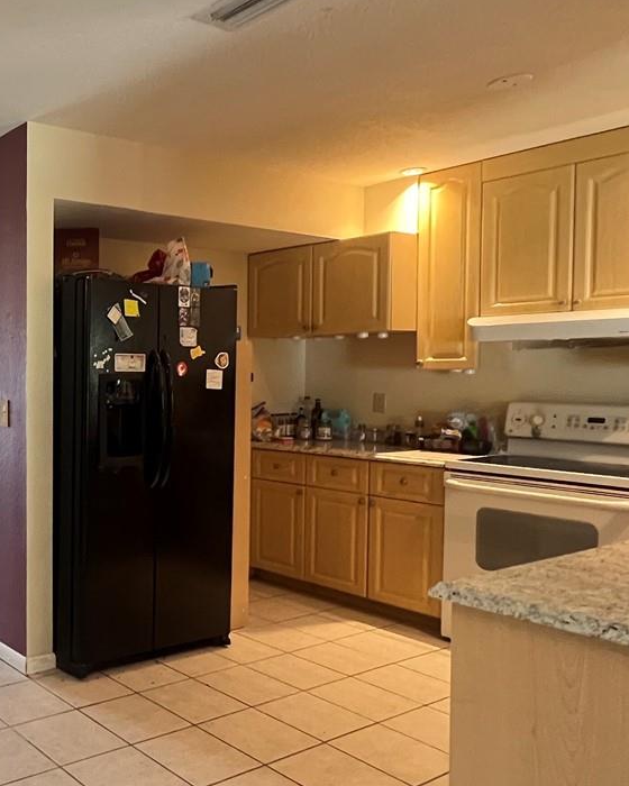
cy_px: 400
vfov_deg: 60.4
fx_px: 675
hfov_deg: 40.4
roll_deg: +0.7
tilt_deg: -1.7
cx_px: -63
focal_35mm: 29
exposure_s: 1/60
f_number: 1.8
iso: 640
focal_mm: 1.57
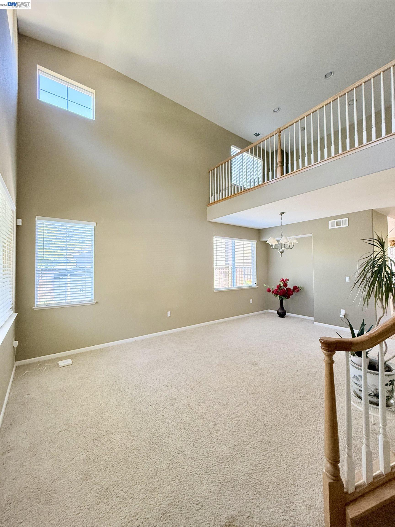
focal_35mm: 14
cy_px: 264
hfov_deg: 85.7
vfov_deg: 102.1
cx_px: 198
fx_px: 213
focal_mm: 2.22
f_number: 2.2
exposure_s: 1/89
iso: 400
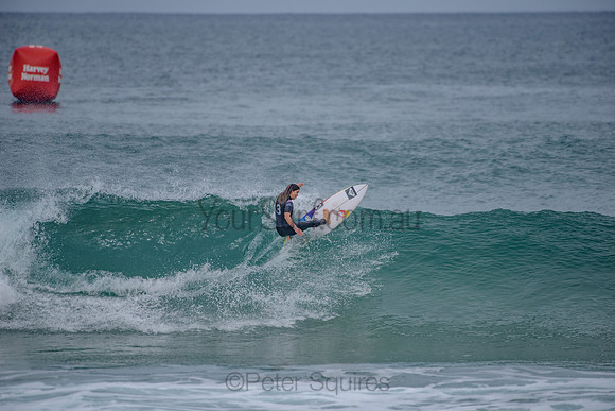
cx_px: 308
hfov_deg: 4.1
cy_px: 206
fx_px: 8543
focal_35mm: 500
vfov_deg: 2.8
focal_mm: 500
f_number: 5.6
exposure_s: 1/2000
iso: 220
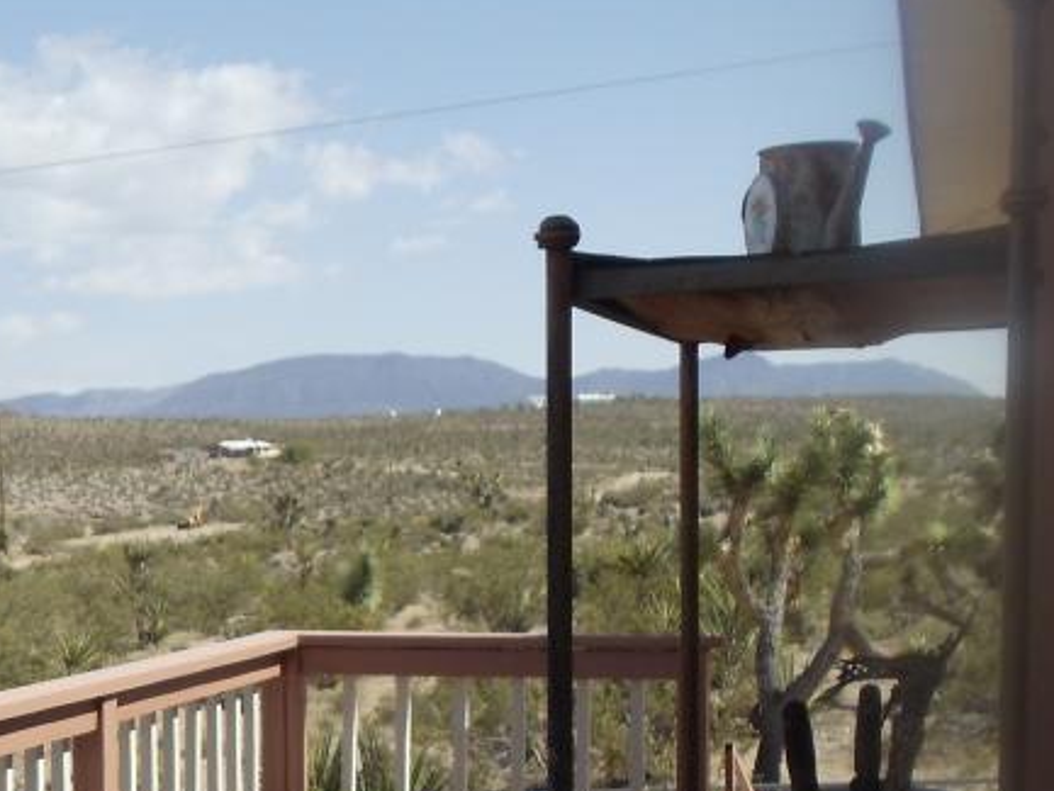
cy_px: 750
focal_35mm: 104
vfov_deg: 14.1
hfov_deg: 18.5
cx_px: 51
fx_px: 3168
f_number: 7.1
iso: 80
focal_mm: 6
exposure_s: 1/200
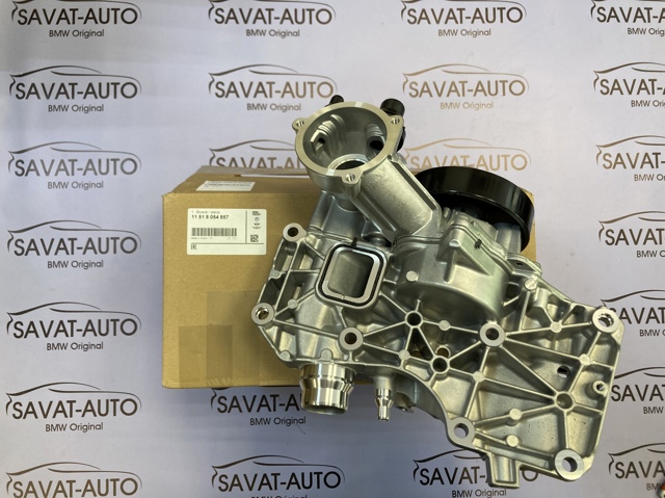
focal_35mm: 28
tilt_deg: -87.3
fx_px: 537
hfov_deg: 63.5
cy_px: 249
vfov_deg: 49.7
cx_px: 332
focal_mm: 3.99
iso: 80
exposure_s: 1/73
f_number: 1.8
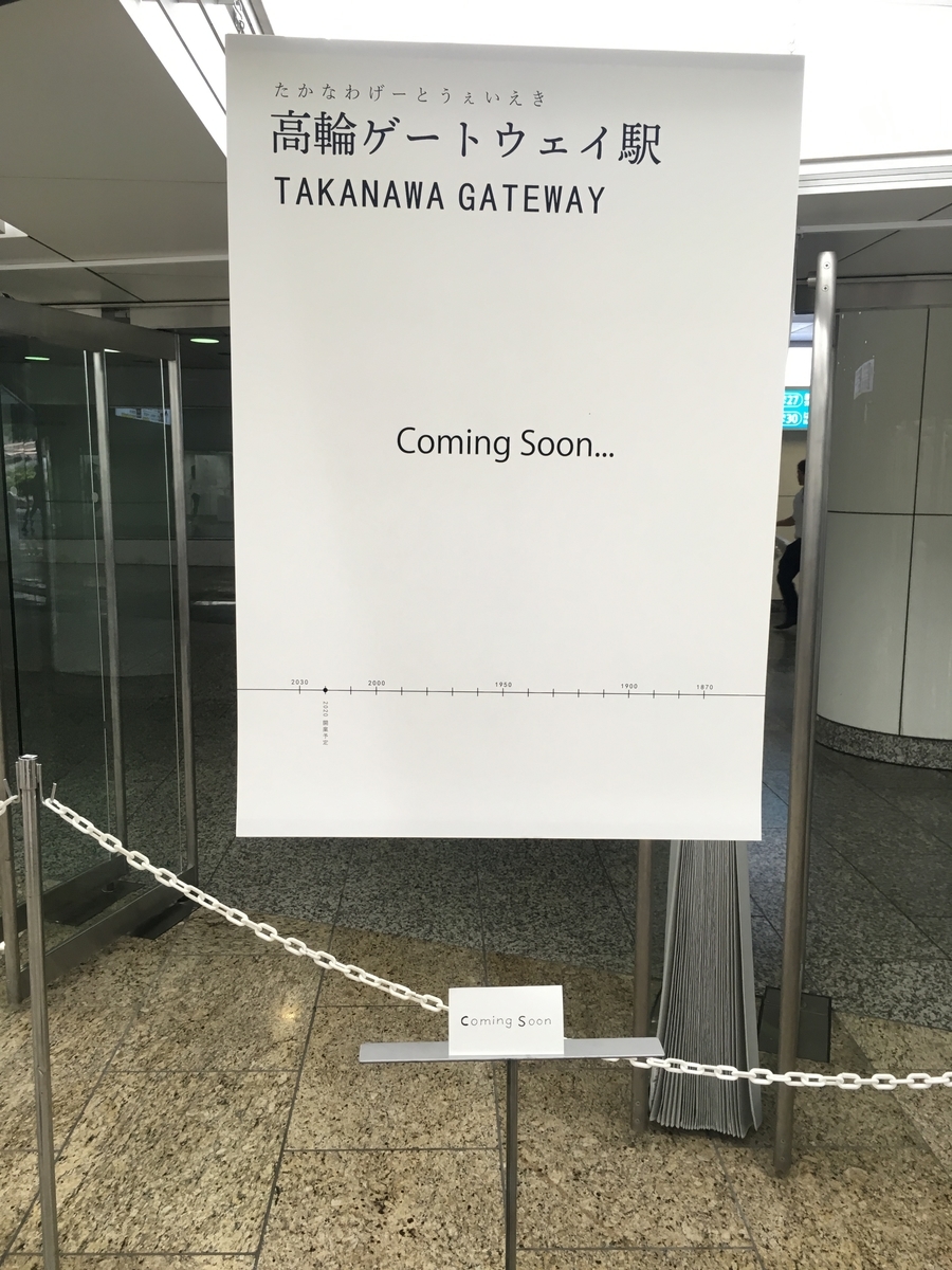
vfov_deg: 61.7
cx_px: 476
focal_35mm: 29
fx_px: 1063
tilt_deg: -10.7
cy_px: 635
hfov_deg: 48.2
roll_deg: -0.9
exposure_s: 1/33
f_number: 2.2
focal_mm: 4.15
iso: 40
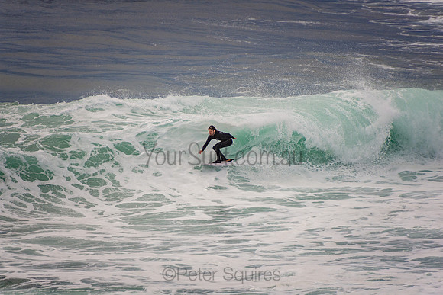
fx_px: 7385
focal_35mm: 600
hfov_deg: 3.4
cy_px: 148
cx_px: 222
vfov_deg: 2.3
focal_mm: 400
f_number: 5.6
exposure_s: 1/800
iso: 280
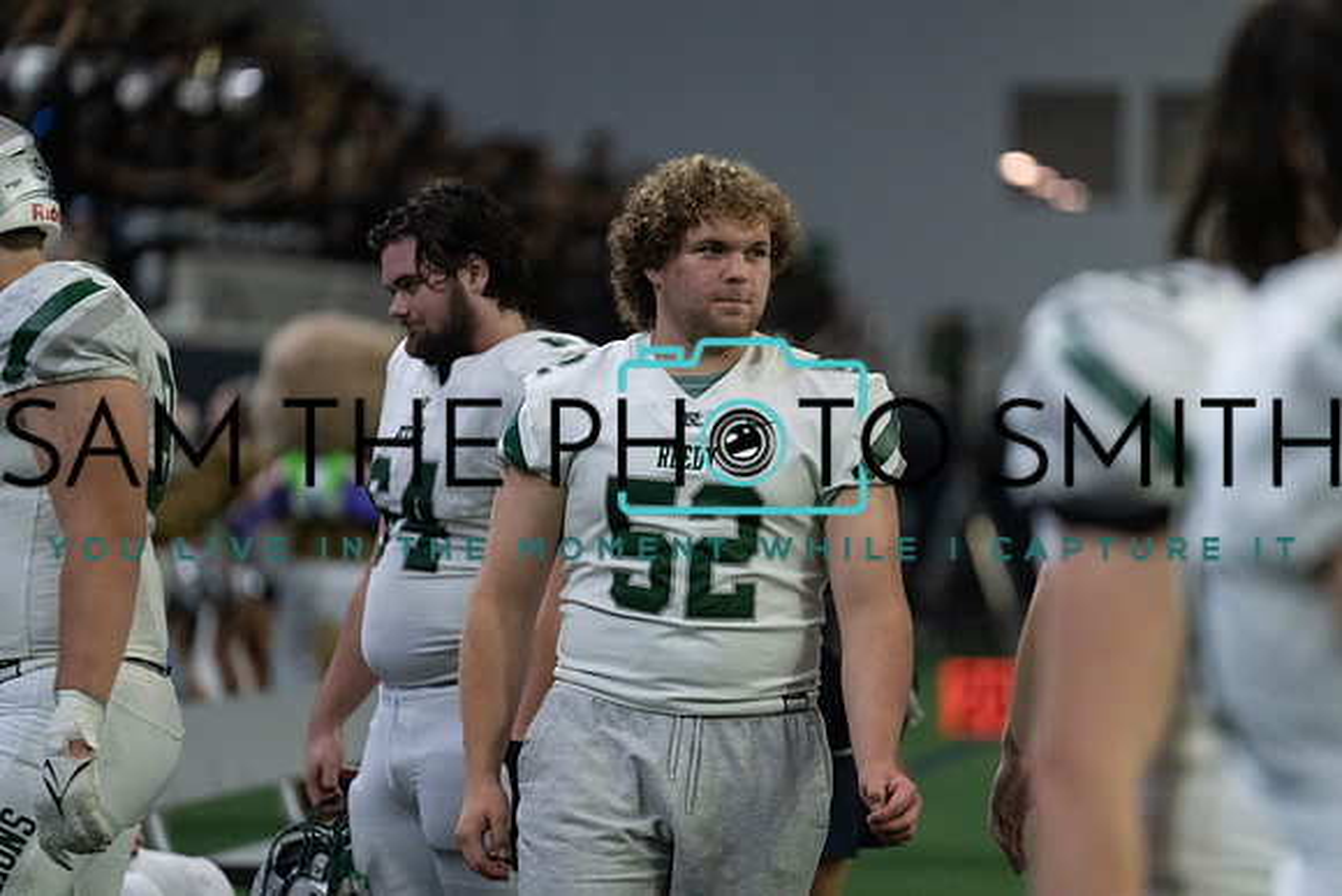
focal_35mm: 210
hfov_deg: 9.8
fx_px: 7829
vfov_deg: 6.5
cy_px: 448
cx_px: 671
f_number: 2.8
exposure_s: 1/800
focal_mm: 200
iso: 4000
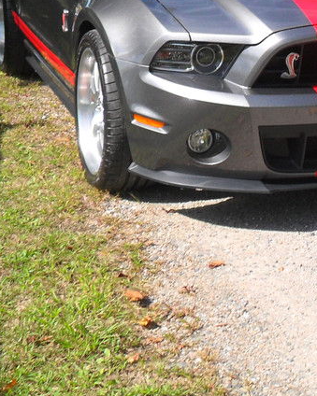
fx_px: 1009
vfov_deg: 21.9
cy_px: 62
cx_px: 309
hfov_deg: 17.5
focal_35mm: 86
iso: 100
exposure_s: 1/90
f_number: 8.9
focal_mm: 6.2
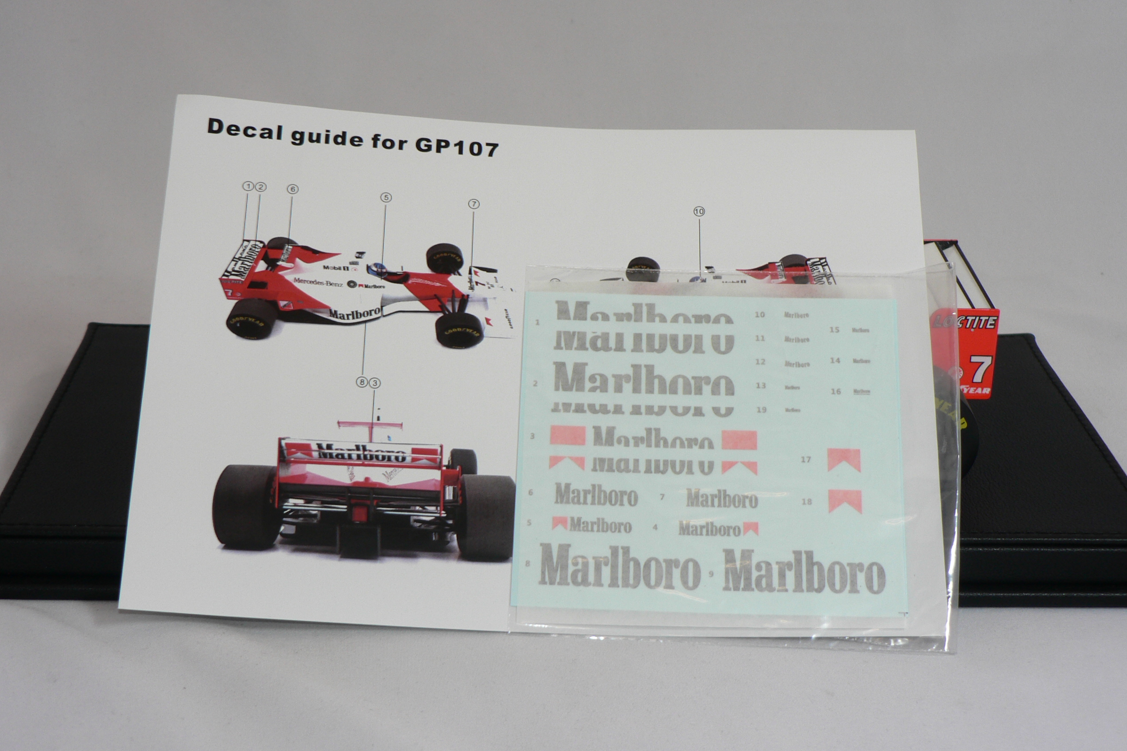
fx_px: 1972
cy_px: 363
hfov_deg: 31.9
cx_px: 561
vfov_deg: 21.6
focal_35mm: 63
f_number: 3.2
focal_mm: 10.1
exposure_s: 1/60
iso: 80
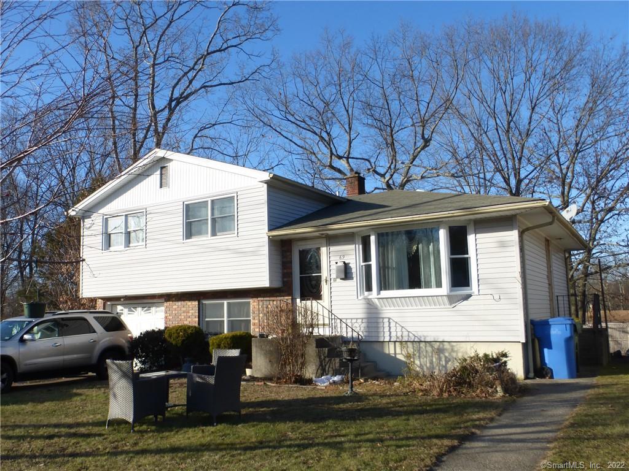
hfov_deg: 60.0
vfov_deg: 46.8
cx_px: 314
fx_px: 545
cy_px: 236
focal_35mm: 30
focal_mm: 5.4
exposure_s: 1/500
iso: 100
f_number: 4
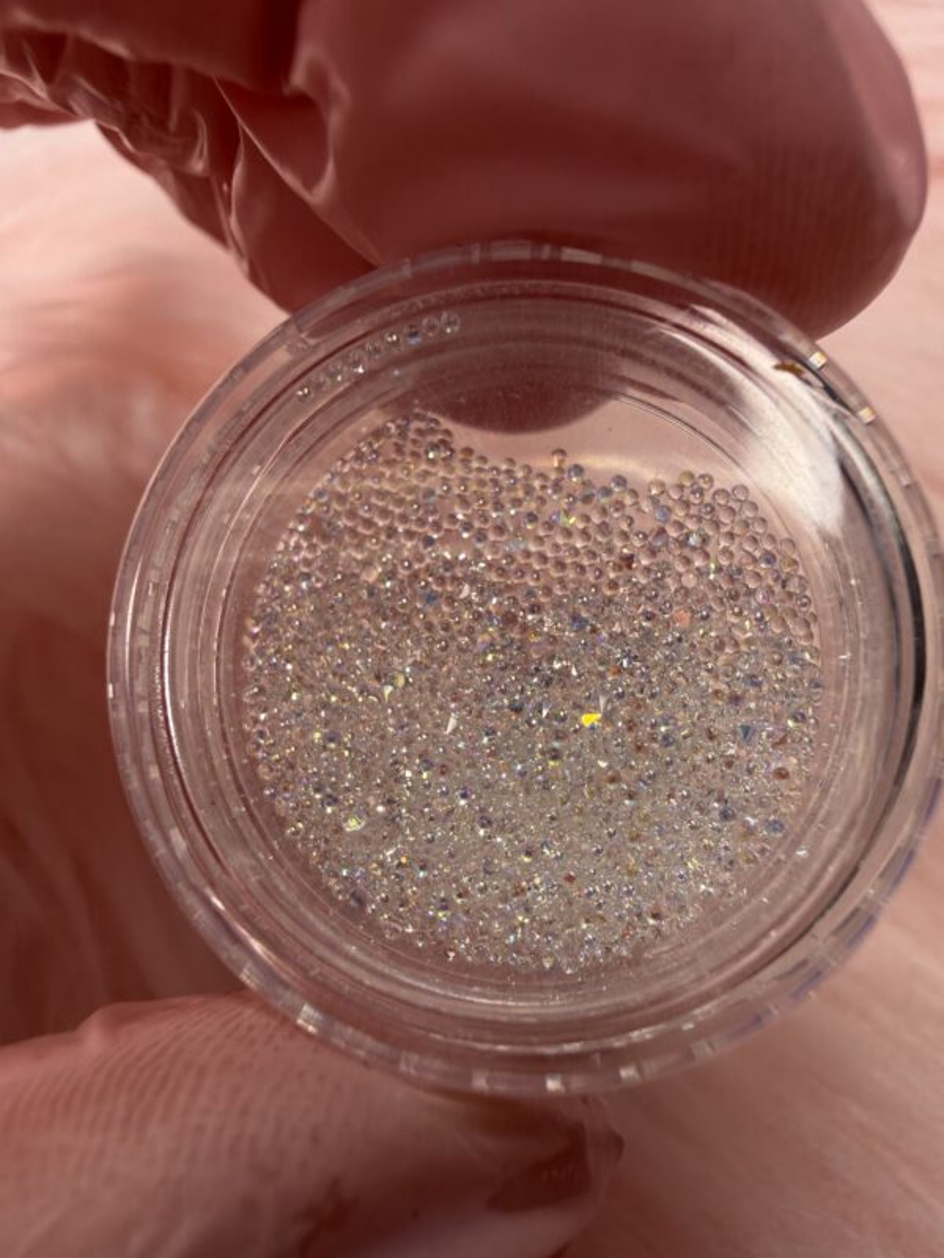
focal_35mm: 24
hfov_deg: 56.8
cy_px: 629
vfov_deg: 71.6
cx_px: 472
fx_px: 873
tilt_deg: -61.8
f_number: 2.2
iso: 80
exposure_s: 1/100
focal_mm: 2.22
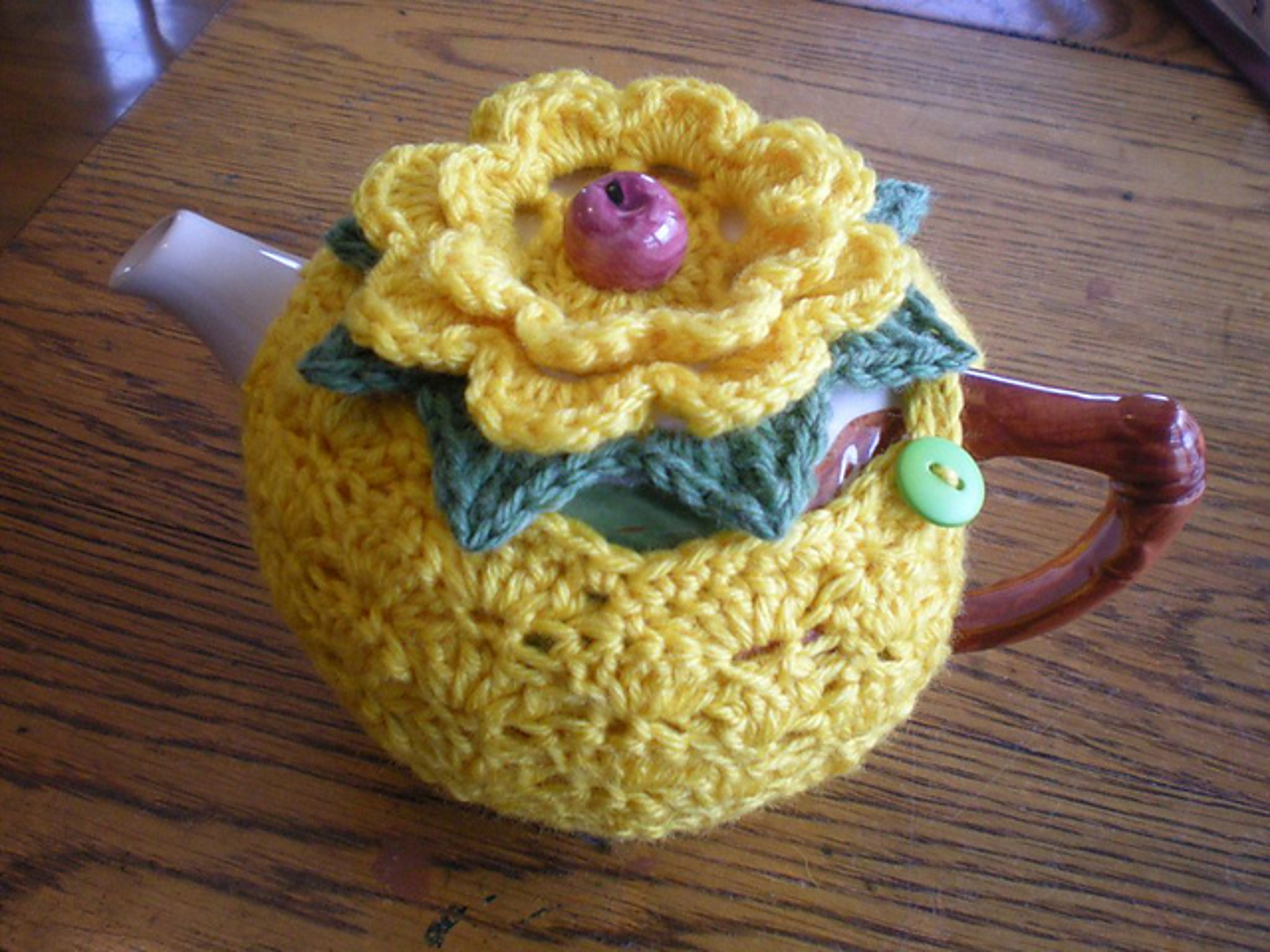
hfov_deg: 49.0
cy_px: 476
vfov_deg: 37.7
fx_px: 1394
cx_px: 635
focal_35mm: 38
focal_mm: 6.3
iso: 200
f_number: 3.1
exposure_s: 1/52.3
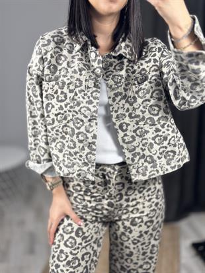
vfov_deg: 39.6
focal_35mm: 48
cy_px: 136
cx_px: 102
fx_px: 379
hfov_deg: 30.3
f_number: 1.78
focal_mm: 6.86
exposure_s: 1/100
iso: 100
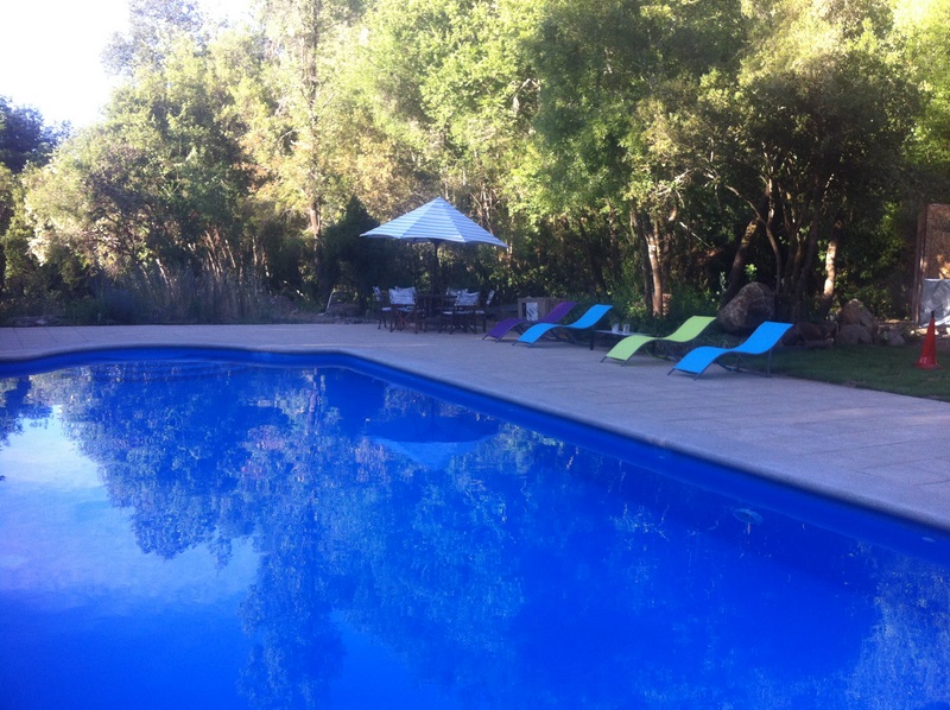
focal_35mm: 35
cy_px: 355
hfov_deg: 52.7
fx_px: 959
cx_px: 475
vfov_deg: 40.6
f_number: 2.8
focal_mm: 3.85
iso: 80
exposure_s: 1/120
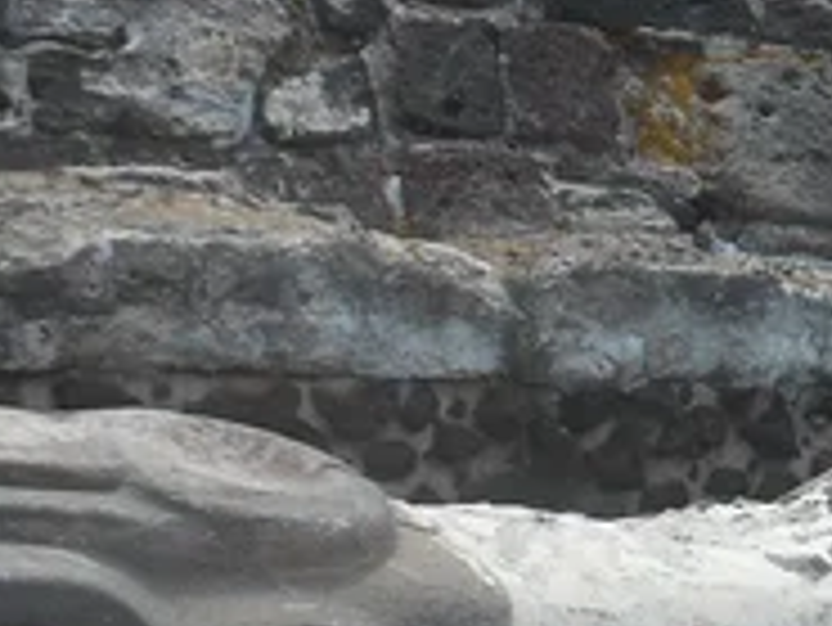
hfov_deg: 10.3
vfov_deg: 7.9
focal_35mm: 186
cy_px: 712
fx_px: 4473
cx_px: 1178
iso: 80
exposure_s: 1/320
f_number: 3.8
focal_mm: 7.7
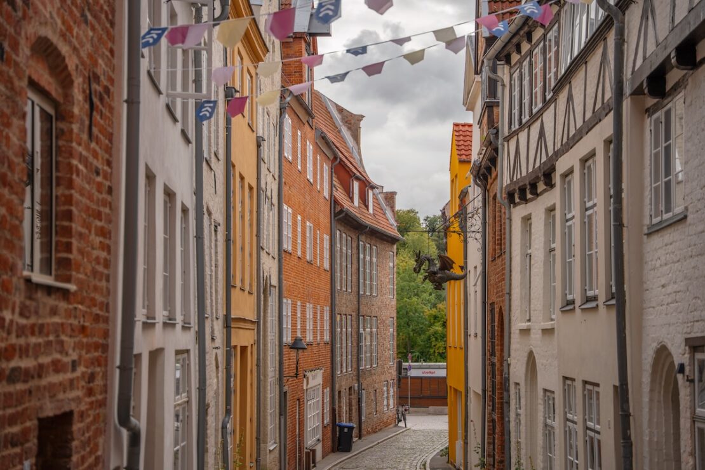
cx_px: 352
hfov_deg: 28.8
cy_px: 235
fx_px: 1371
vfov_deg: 19.5
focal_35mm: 70
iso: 100
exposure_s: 1/1000
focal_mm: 70
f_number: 2.8
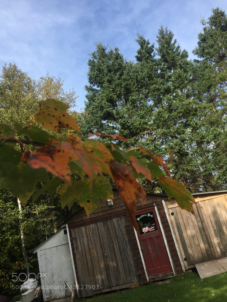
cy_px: 151
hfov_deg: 48.2
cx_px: 114
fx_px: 254
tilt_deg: +16.1
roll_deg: +13.8
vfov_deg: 61.7
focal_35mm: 29
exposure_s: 1/842
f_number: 2.2
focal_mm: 4.15
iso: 32
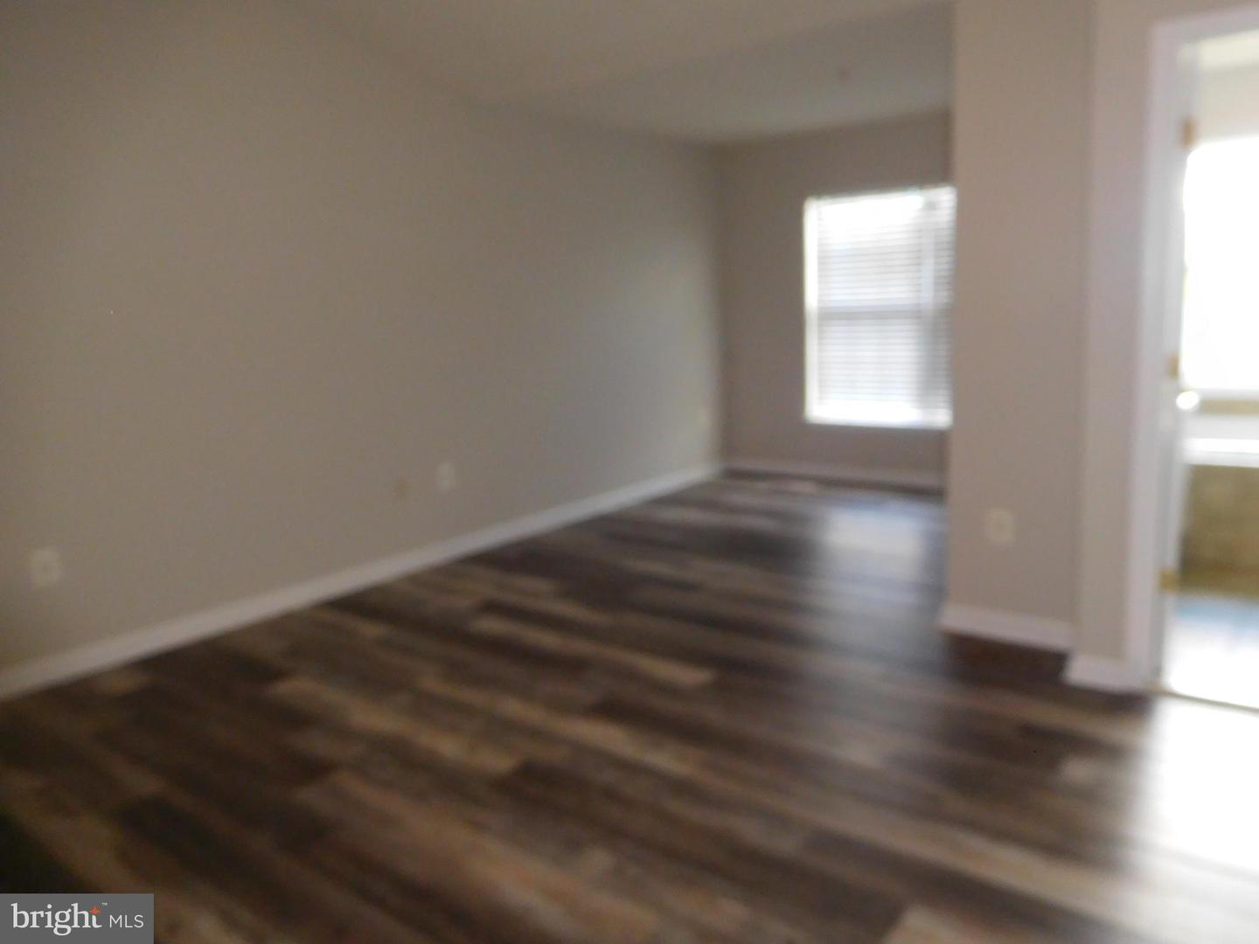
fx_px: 909
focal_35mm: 25
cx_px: 630
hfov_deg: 69.4
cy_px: 472
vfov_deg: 54.9
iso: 280
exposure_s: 1/30
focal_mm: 4.5
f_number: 3.4
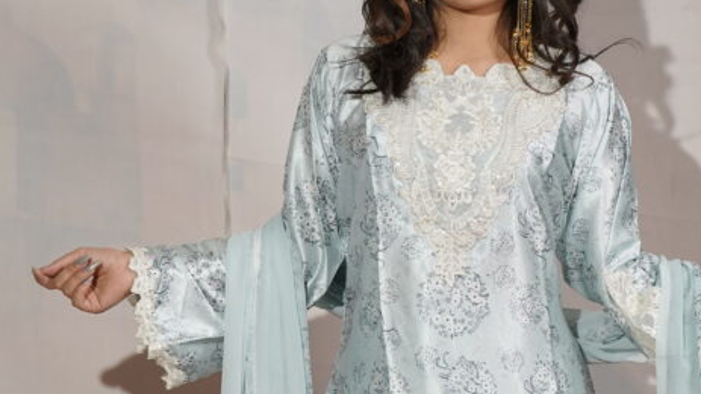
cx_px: 470
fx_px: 1765
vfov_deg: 12.5
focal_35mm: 95
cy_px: 409
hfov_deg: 22.4
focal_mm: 41
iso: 320
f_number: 2.8
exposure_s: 1/125
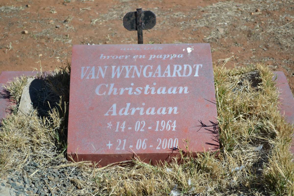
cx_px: 147
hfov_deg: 24.6
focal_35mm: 82
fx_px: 674
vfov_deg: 16.6
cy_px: 98
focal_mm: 55
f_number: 5.6
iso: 110
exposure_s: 1/125
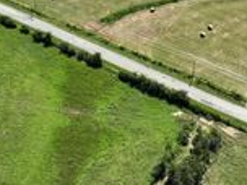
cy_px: -54
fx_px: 485
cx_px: 80
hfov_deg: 28.4
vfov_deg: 19.9
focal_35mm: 68
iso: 100
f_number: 2.8
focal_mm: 12.29
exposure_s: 1/1250
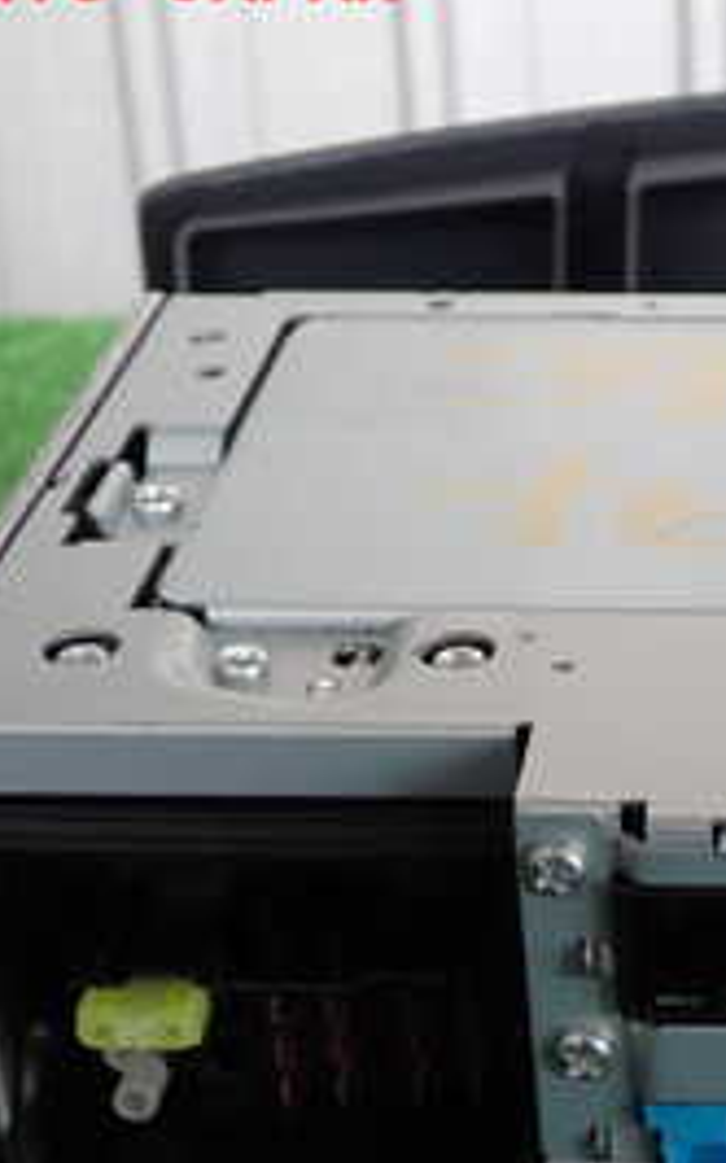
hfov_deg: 14.6
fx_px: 2725
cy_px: 901
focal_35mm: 86
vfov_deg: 23.8
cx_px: 918
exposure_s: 1/80
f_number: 2.5
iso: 160
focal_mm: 6.37
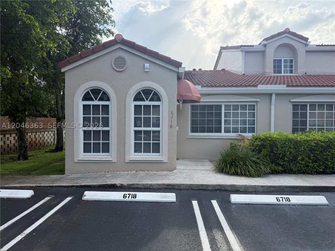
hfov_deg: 71.6
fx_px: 232
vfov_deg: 56.8
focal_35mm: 24
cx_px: 168
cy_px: 126
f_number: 1.78
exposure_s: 1/2053
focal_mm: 6.76
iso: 100
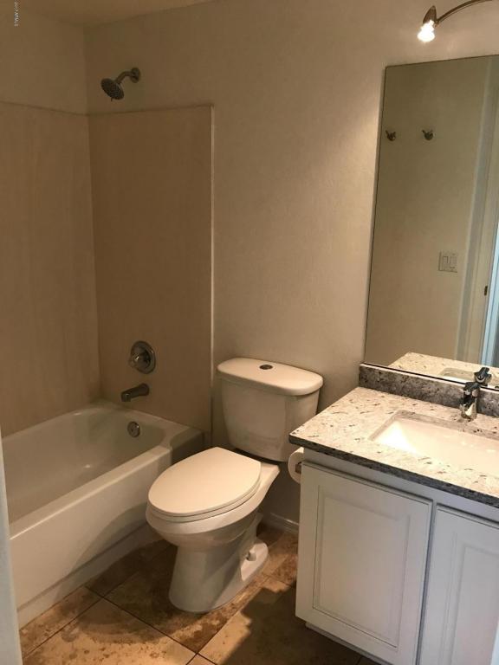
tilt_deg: -13.3
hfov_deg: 49.7
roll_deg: -1.0
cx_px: 250
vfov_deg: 63.4
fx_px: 538
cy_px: 332
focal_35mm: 28
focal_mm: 3.99
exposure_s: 1/30
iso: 32
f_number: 1.8
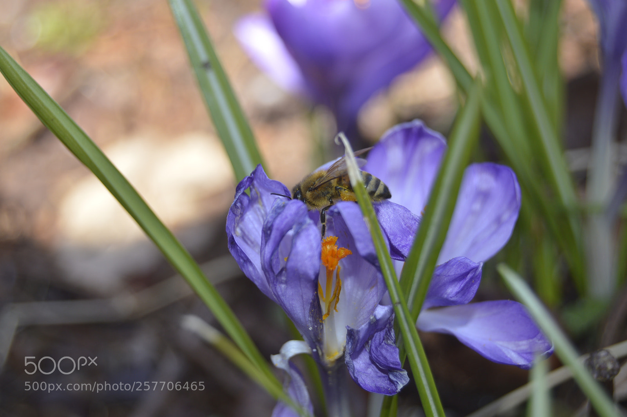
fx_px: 1436
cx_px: 314
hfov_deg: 24.6
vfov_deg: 16.5
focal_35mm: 82
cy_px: 208
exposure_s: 1/125
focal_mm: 55
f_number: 5.6
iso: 110
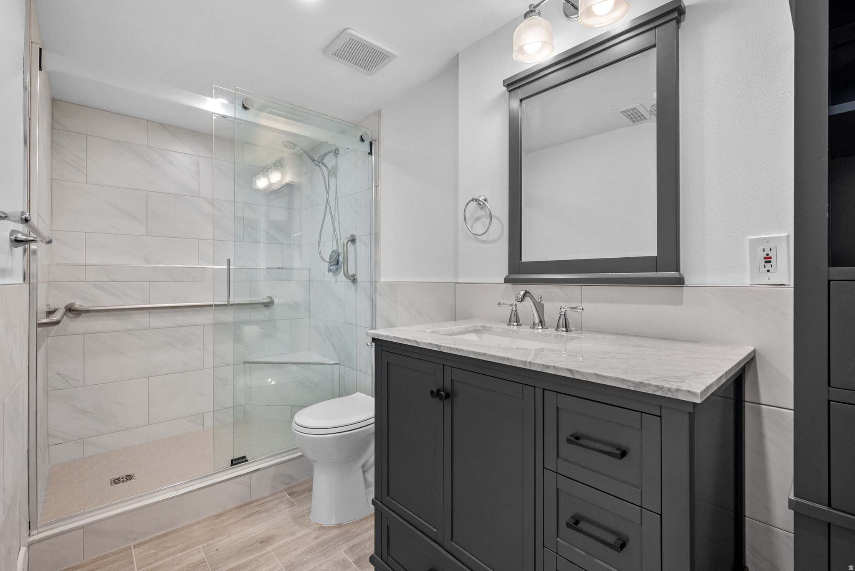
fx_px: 380
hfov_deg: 96.7
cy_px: 286
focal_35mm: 16
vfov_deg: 73.8
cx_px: 428
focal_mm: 16
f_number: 8
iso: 500
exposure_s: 1/4
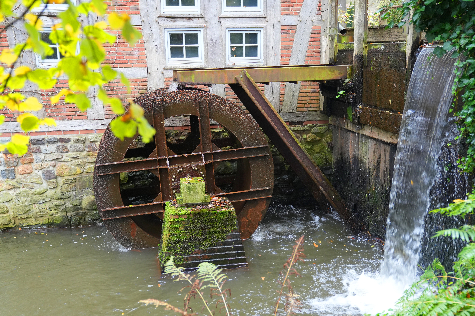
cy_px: 158
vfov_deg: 33.4
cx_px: 238
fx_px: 528
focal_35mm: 40
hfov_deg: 48.5
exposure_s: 1/160
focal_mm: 40
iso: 1600
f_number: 2.8
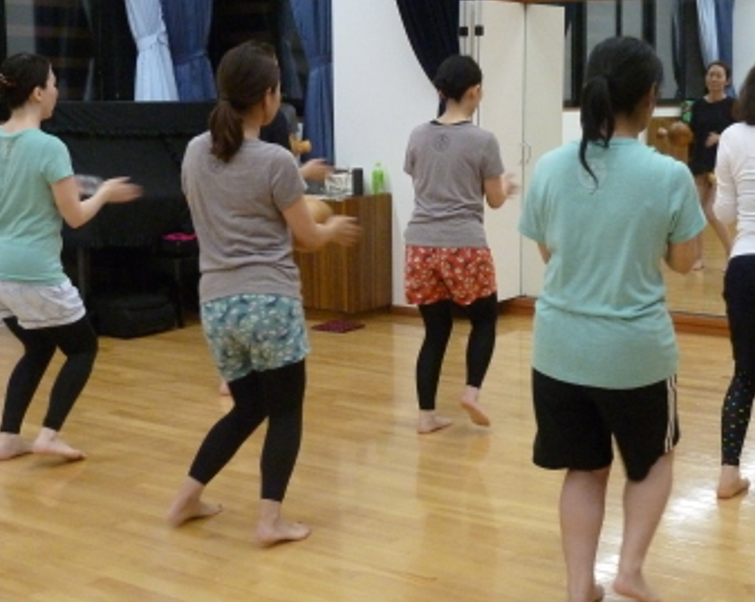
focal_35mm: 58
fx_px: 1295
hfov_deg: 32.4
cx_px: 459
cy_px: 270
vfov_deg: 26.2
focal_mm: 6.5
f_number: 3.6
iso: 640
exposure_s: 1/60
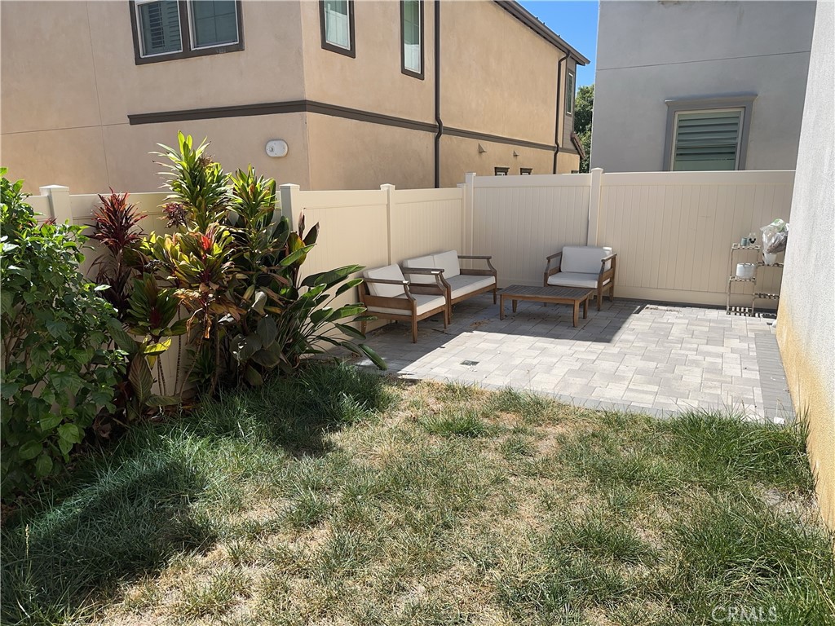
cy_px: 313
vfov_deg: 56.8
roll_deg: +1.4
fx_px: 579
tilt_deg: -12.4
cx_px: 418
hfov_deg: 71.6
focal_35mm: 24
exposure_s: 1/2299
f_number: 1.78
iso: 80
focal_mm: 6.86
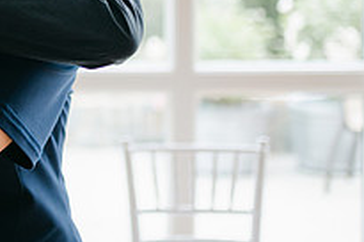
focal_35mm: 99
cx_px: -11
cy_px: -9
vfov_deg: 13.6
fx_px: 999
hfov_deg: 19.9
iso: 100
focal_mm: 35
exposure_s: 1/1000
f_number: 1.4
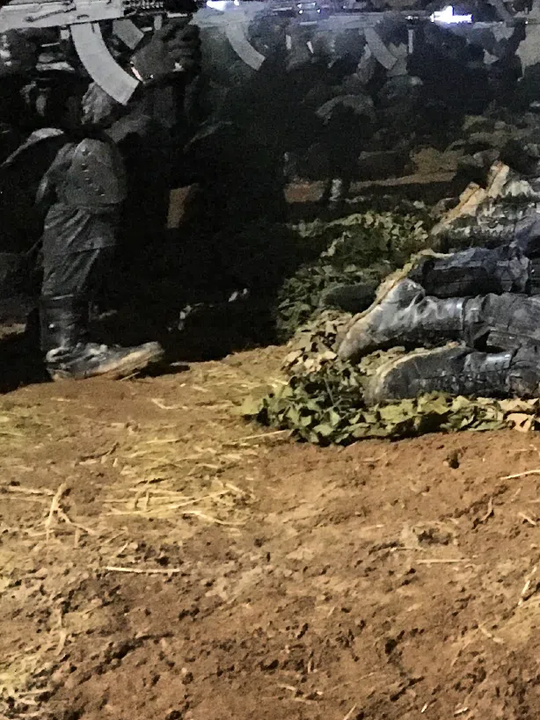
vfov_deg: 22.1
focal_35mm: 85
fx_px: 1768
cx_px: 718
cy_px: -14
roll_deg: -0.2
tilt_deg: -0.2
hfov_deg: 16.4
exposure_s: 1/17
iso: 640
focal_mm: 4.15
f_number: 2.2
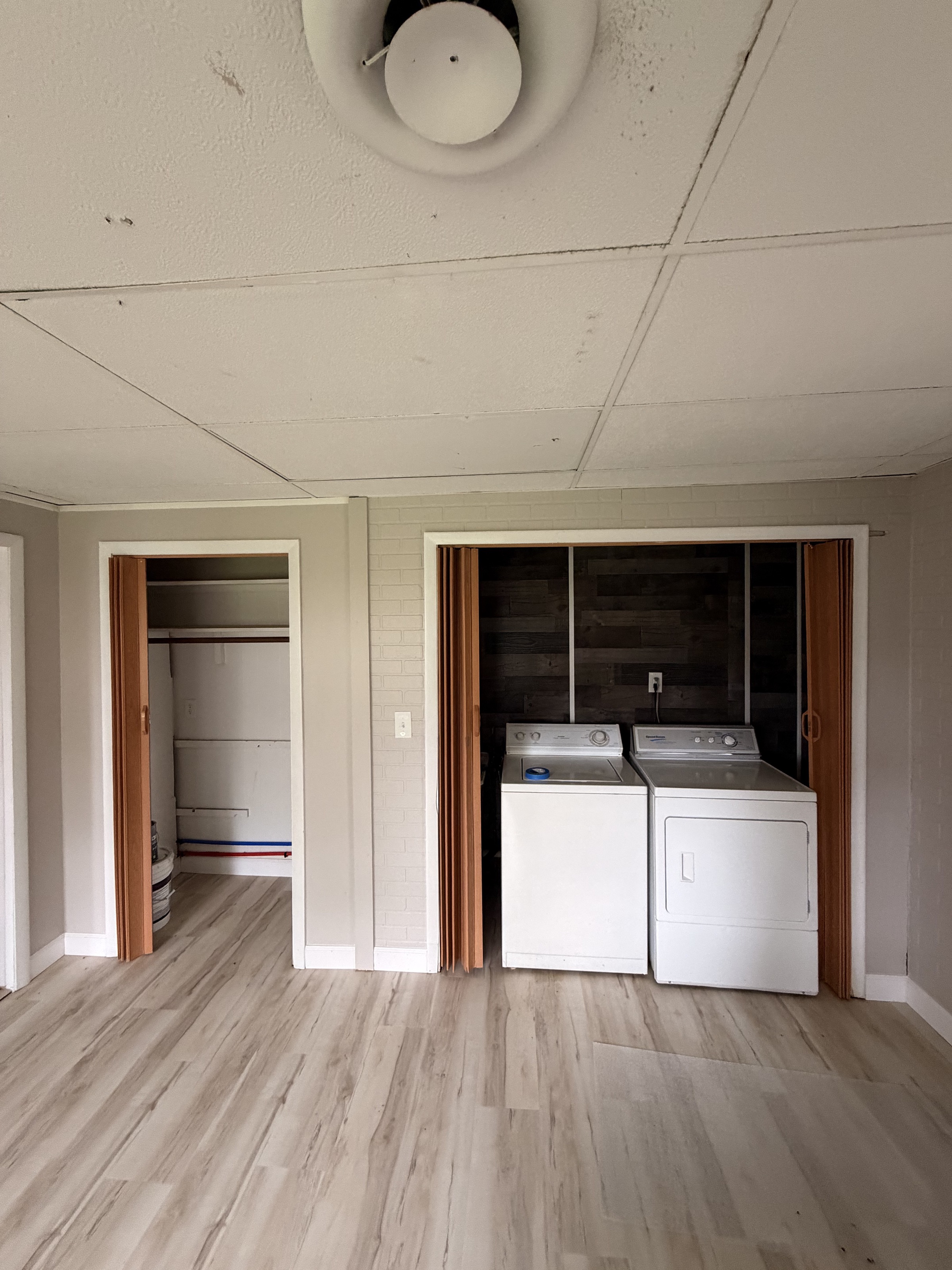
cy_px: 635
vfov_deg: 102.1
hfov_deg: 85.7
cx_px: 476
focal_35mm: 14
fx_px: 513
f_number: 2.2
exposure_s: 1/60
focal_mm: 2.22
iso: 400
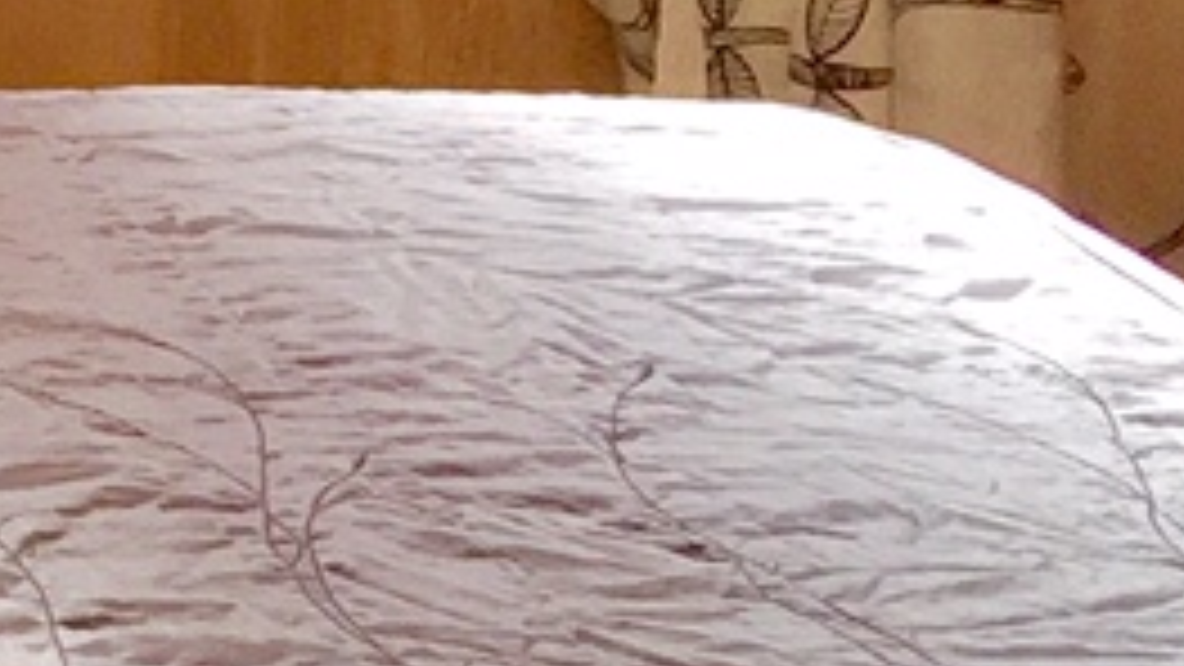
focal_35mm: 196
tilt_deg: -6.2
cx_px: -1702
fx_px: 6154
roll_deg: -0.2
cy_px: -994
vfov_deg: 5.9
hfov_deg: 9.7
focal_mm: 4.15
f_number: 2.2
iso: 50
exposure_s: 1/120
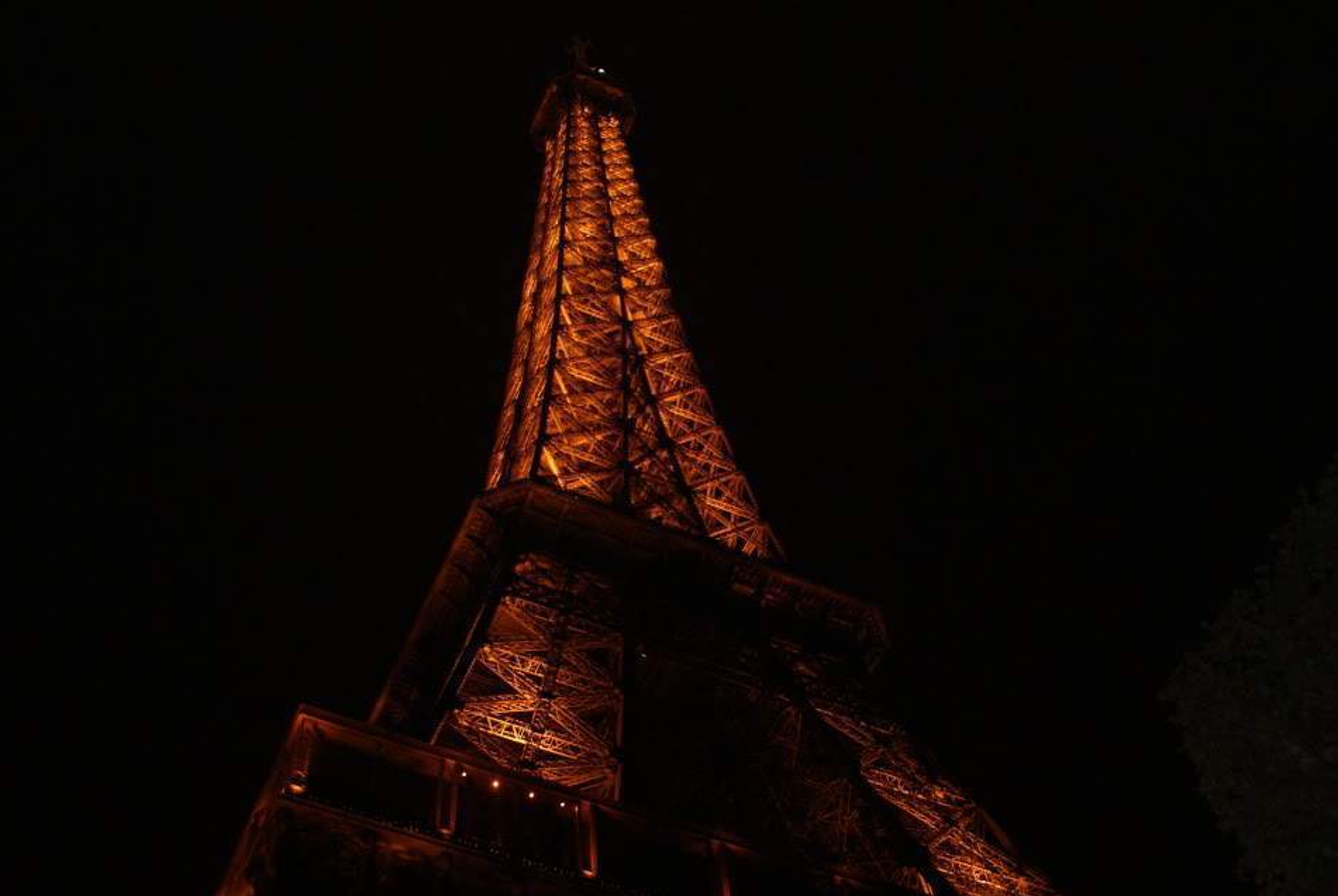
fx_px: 1563
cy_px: 459
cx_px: 623
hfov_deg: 46.3
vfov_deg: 32.0
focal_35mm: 42
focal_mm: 26
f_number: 5.6
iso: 400
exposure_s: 1/60
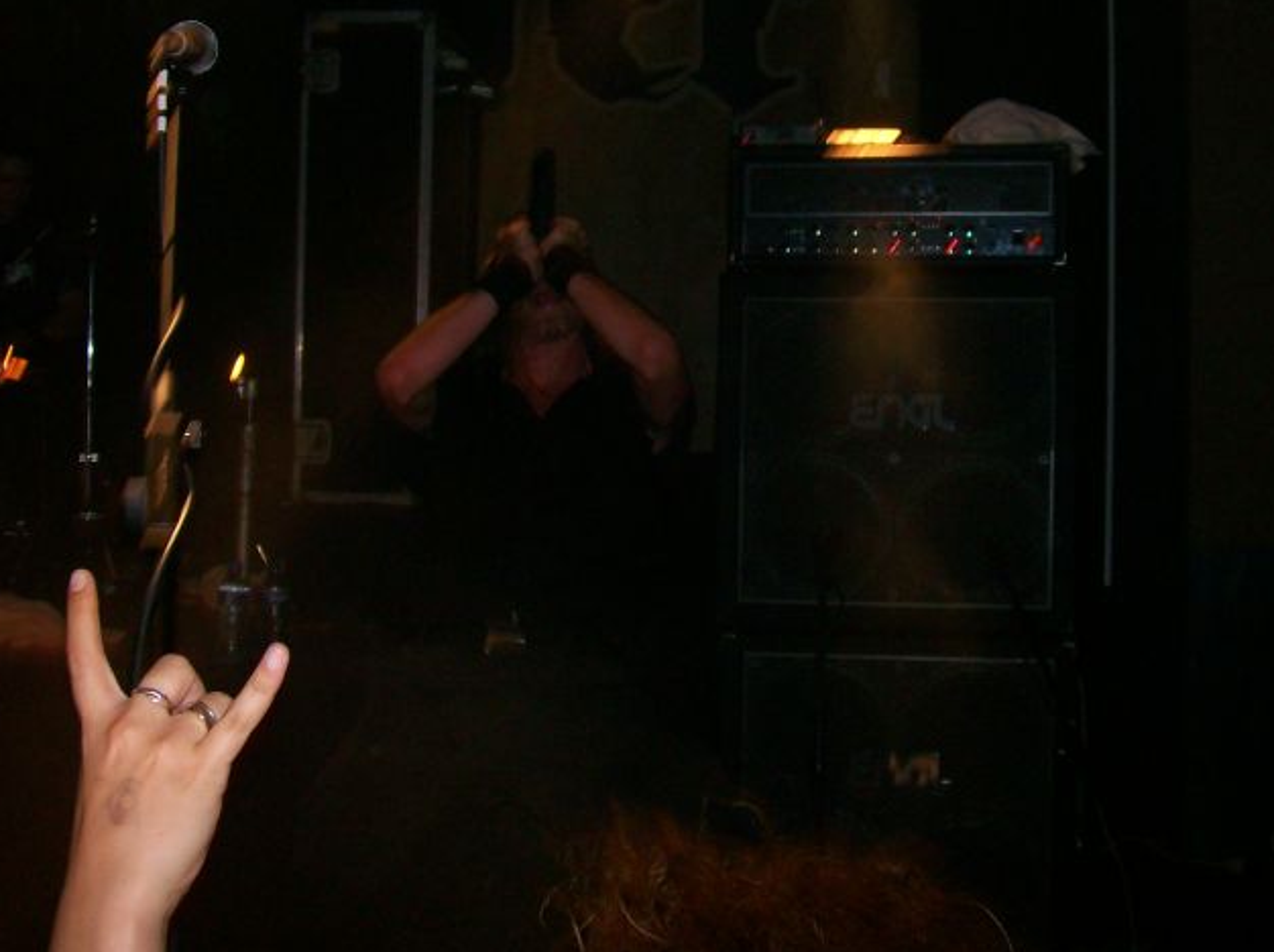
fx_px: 1691
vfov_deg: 31.3
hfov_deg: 41.3
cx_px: 619
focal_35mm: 46
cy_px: 364
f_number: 2.7
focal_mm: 6
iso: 80
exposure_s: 1/64
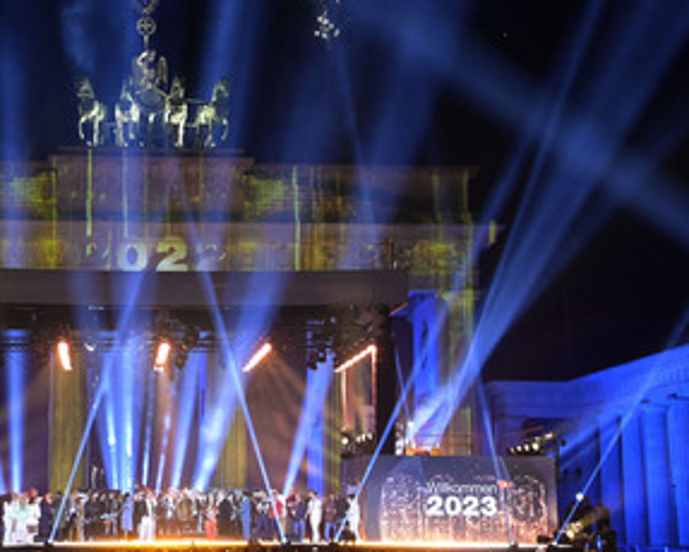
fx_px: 1653
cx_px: 222
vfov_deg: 19.0
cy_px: 238
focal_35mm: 81
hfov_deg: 23.4
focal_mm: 55
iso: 12800
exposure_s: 1/250
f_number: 5.6
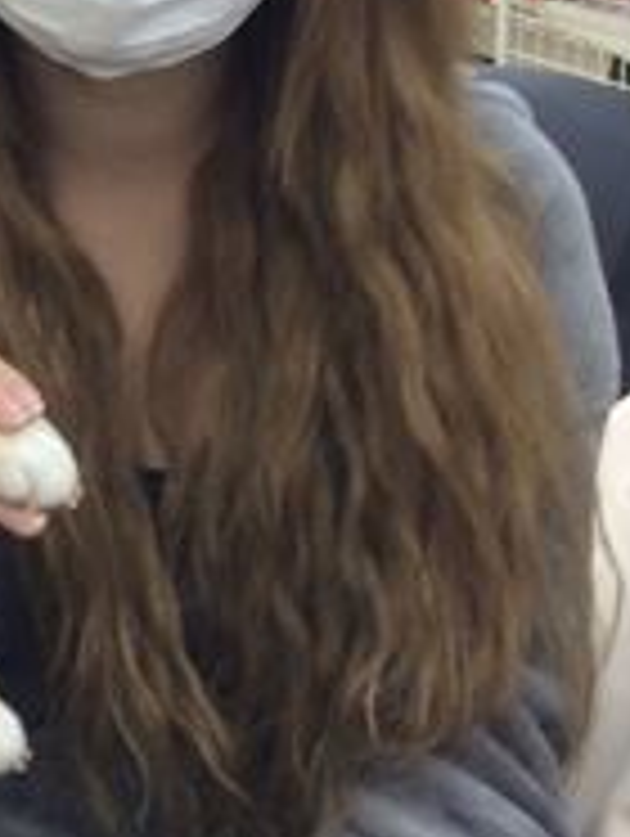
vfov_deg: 18.7
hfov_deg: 13.7
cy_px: 76
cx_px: -266
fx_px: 2494
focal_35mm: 103
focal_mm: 3.3
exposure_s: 1/24
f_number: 2.4
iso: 40
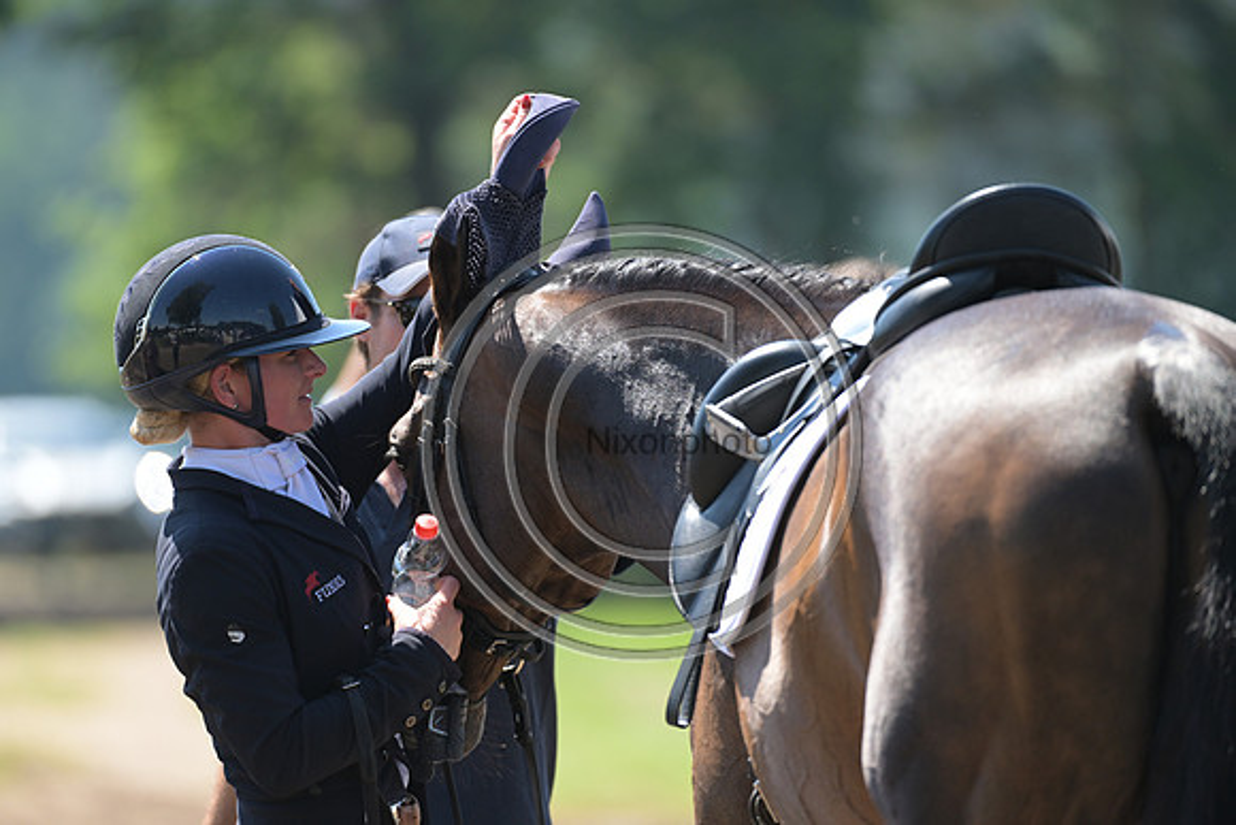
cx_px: 618
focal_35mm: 400
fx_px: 13736
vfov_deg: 3.4
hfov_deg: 5.2
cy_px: 412
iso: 800
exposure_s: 1/1250
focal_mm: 400
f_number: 5
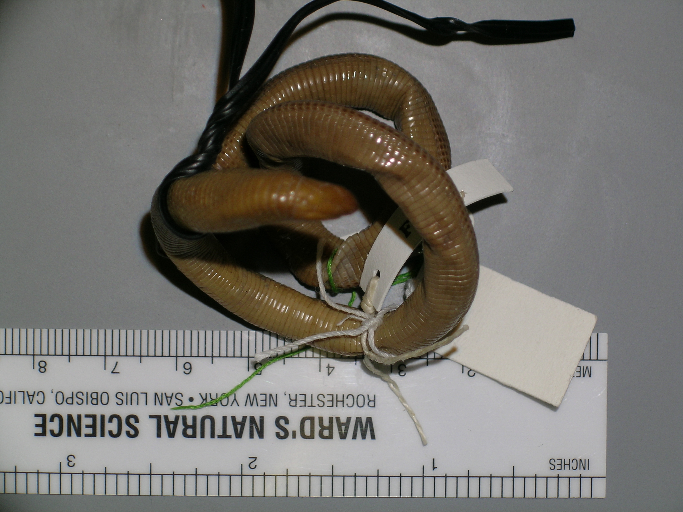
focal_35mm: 102
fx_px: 2013
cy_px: 256
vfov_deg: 14.5
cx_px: 342
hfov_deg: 19.3
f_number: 4.4
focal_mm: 21.1
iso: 50
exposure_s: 1/121
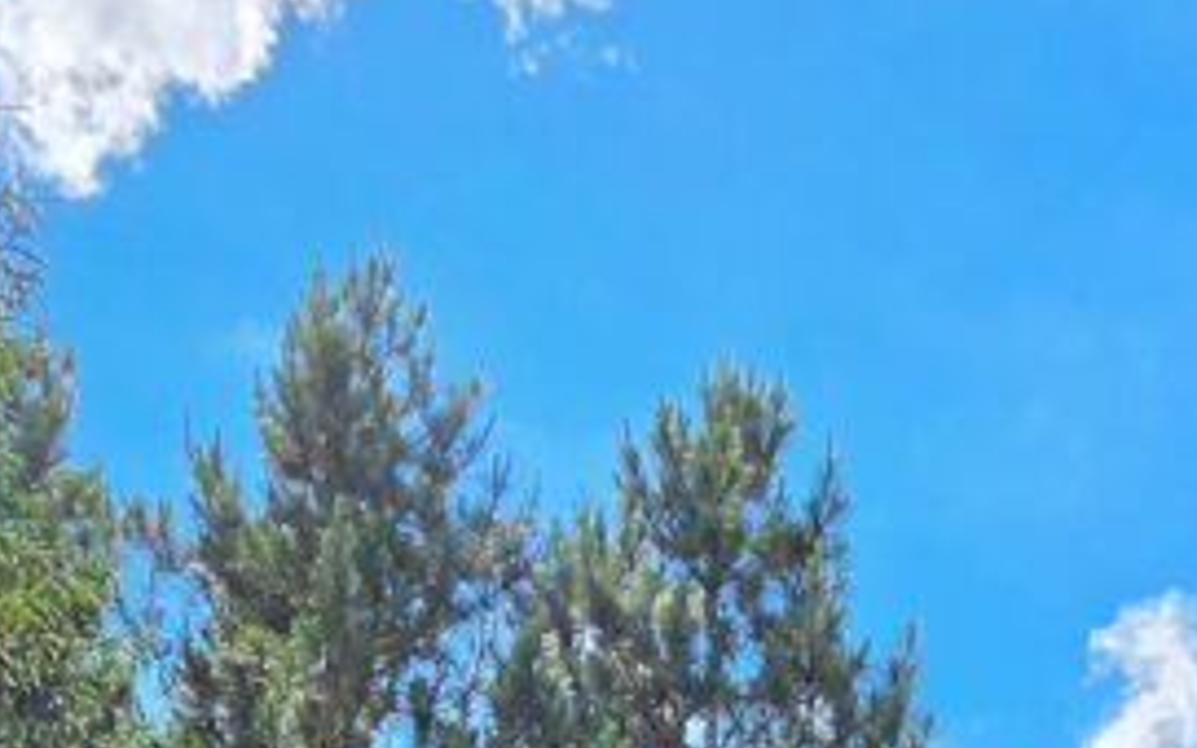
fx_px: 1762
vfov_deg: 16.0
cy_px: 1650
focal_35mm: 54
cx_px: 953
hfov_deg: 36.3
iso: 32
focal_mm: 2.2
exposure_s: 1/2077
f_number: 1.9
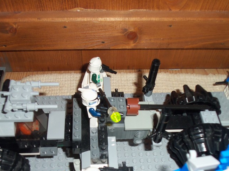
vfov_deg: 35.6
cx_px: 115
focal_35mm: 40
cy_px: 111
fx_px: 264
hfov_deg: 46.8
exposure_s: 1/30
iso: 100
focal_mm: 5.2
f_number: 3.4
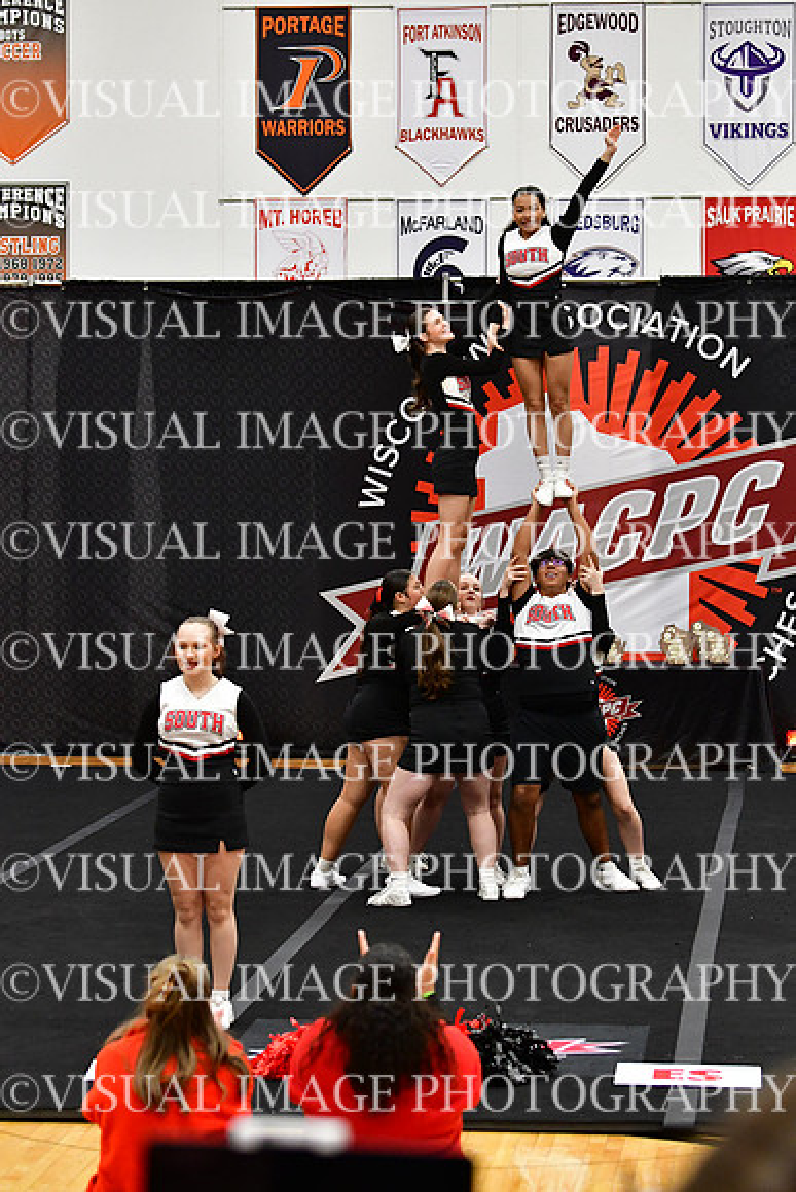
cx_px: 398
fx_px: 3480
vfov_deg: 19.5
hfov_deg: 13.0
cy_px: 596
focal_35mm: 105
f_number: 3.5
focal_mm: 70
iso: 4000
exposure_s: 1/500
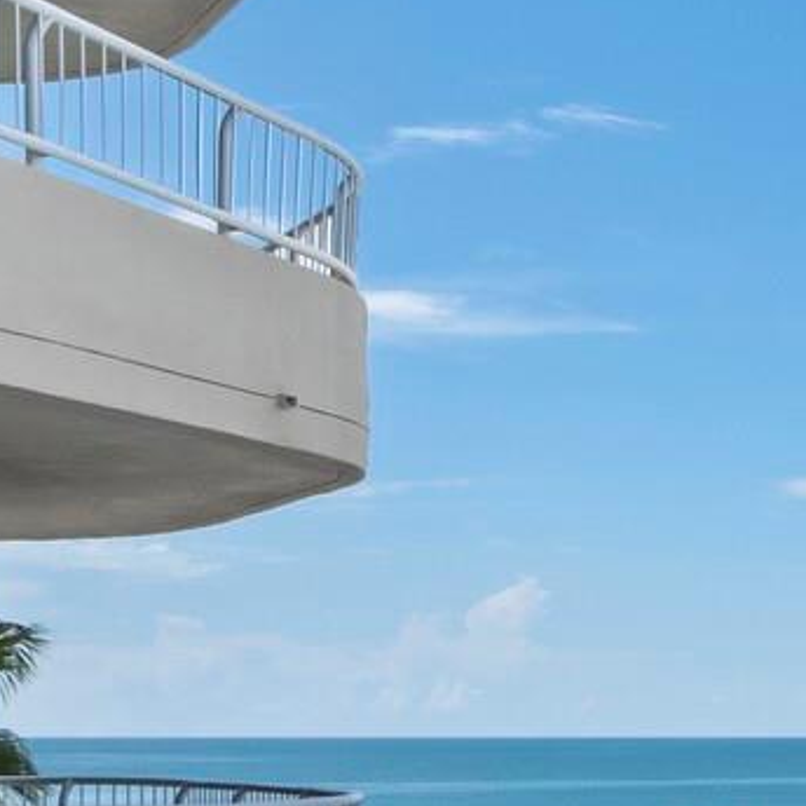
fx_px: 3029
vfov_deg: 15.0
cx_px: 1441
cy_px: 703
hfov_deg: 13.6
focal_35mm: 115
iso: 400
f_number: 10
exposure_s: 1/200
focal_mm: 14
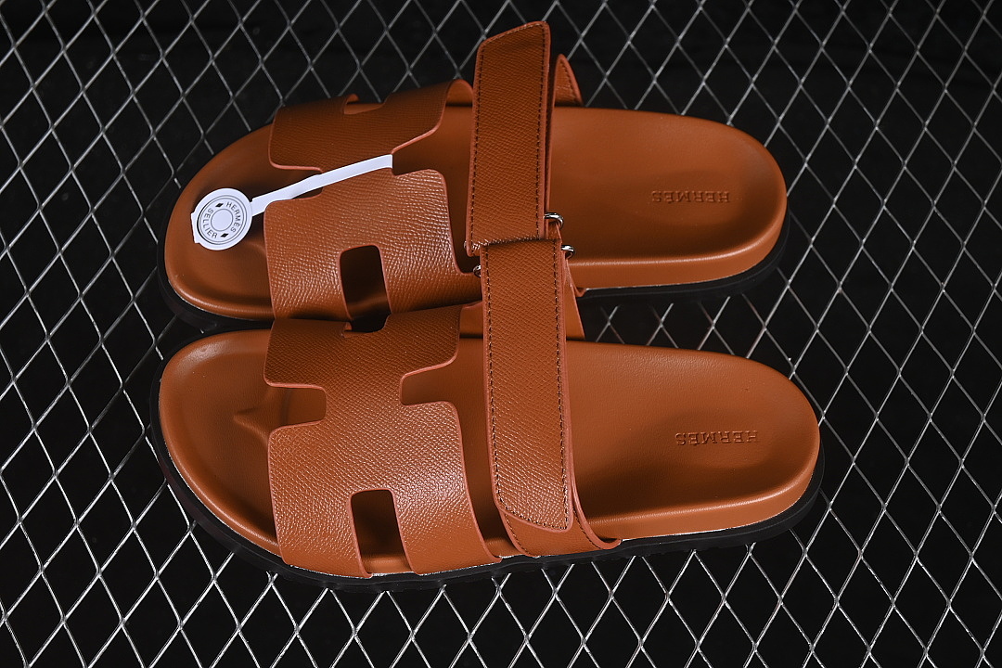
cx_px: 501
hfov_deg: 27.0
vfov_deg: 18.2
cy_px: 334
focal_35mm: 75
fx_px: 2087
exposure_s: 1/60
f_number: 6.3
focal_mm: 50
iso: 160
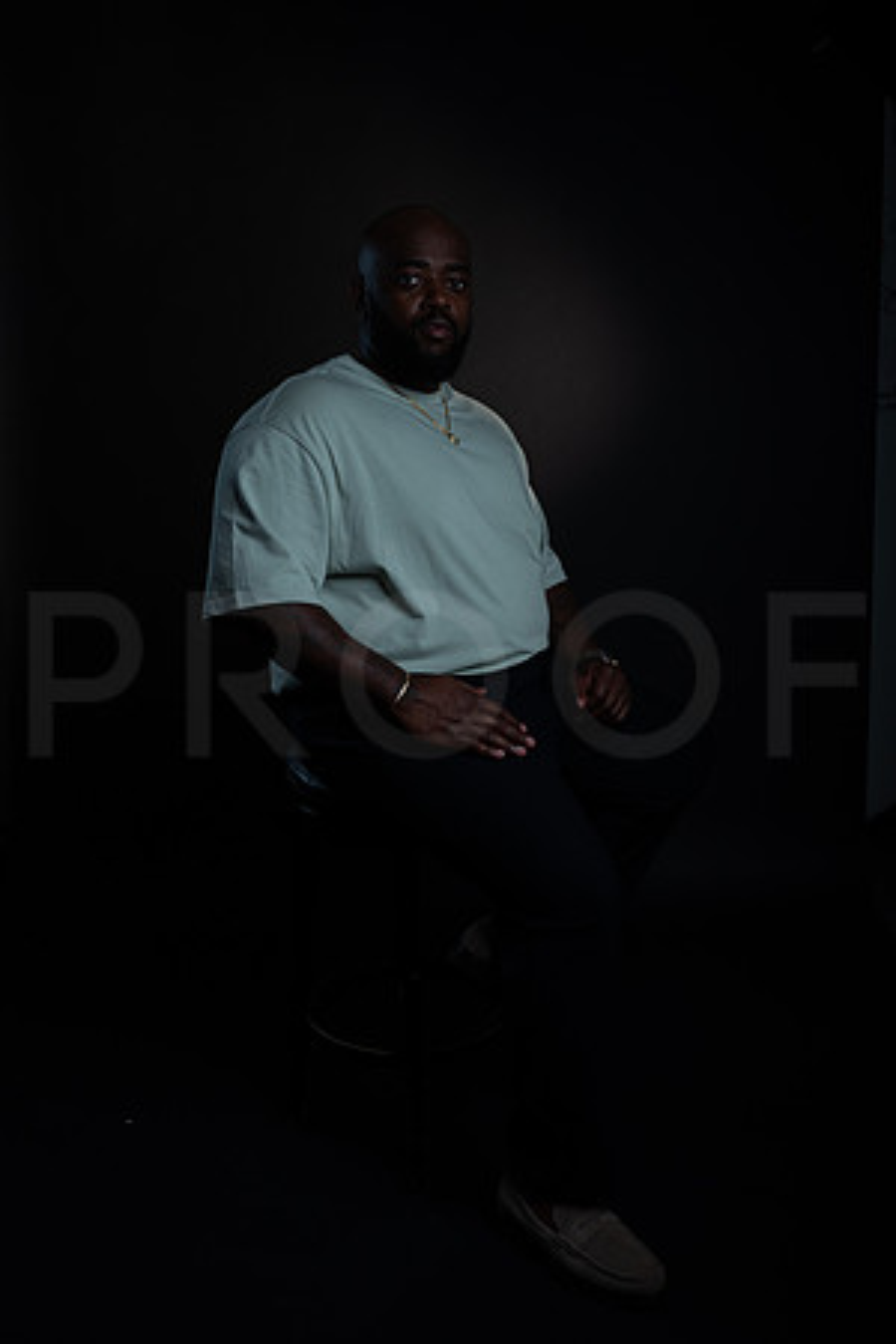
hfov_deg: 37.9
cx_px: 448
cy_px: 672
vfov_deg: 54.4
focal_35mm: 35
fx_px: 1307
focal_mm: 35
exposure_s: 1/250
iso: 500
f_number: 5.6
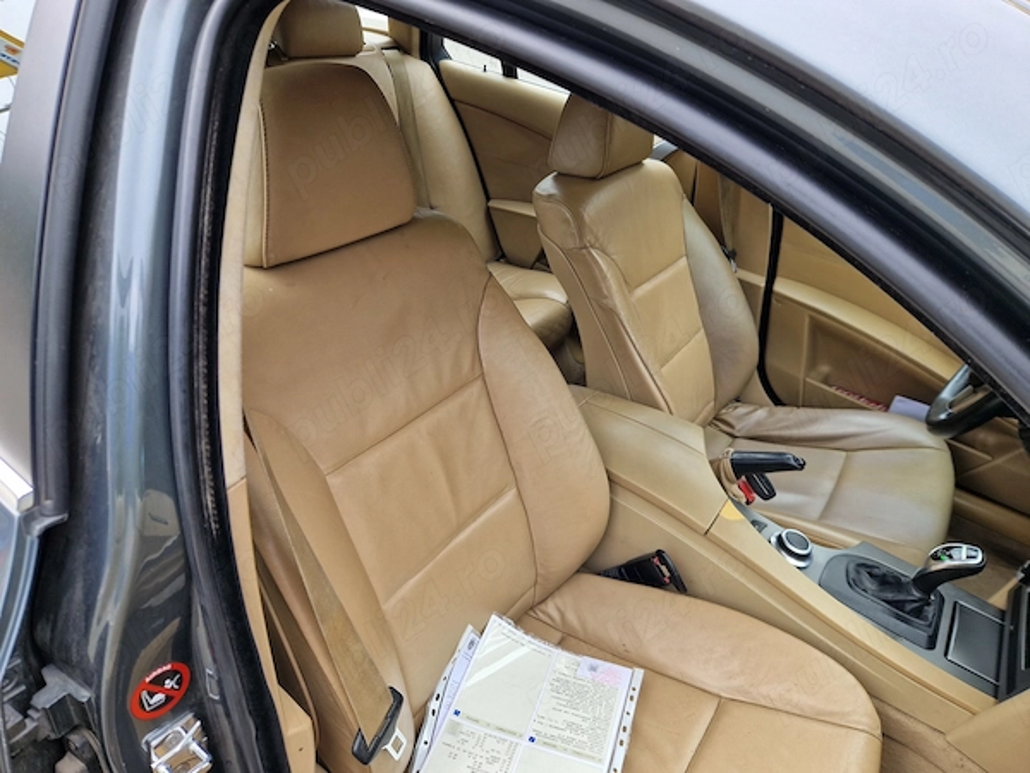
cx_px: 515
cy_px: 386
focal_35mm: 23
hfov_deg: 73.9
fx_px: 684
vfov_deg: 58.9
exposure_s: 1/180
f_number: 1.8
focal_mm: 5.4
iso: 50
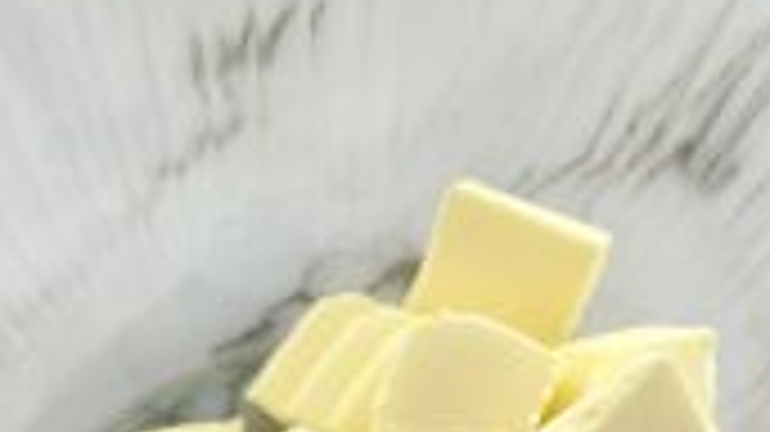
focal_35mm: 153
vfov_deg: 7.7
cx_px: 88
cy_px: 774
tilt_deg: -84.1
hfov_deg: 13.9
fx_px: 3122
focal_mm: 6.86
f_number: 1.78
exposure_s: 1/237
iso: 80
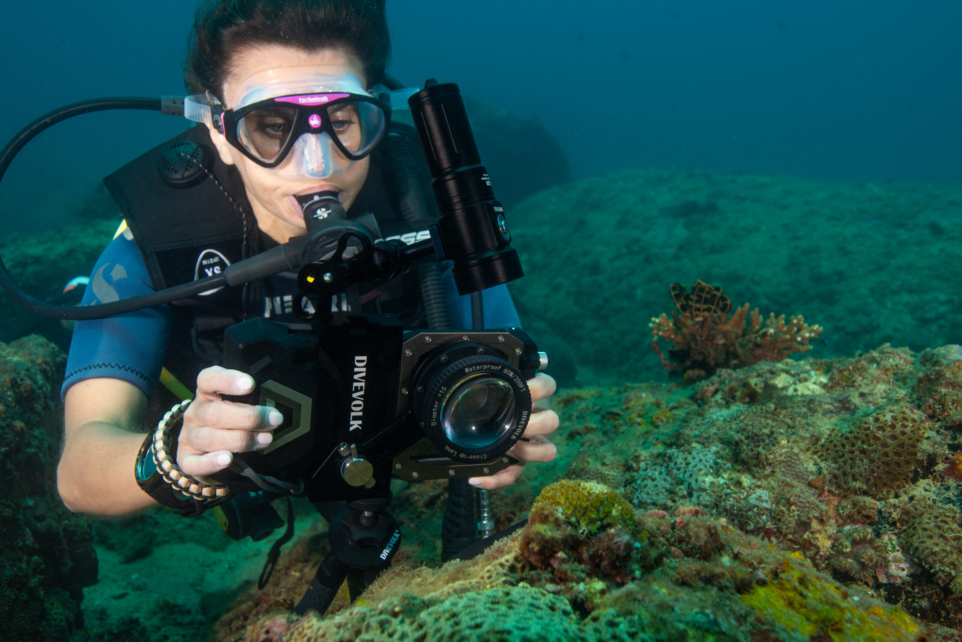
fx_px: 936
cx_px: 481
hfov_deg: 54.4
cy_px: 321
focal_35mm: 35
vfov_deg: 37.9
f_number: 8
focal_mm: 35
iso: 200
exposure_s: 1/250
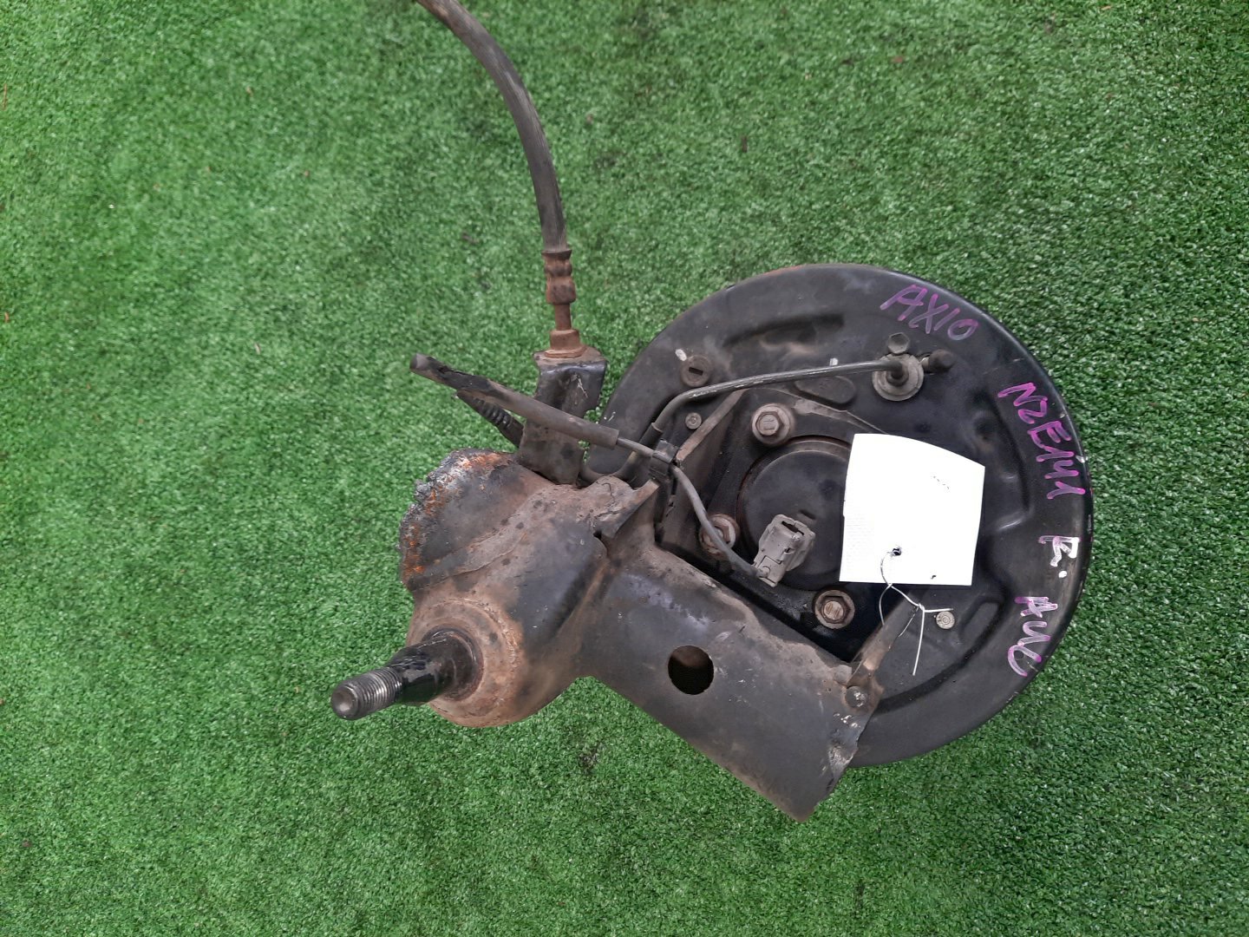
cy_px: 468
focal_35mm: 25
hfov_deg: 69.4
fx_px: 902
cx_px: 624
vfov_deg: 54.9
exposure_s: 1/33
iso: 389
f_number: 2
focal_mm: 4.6
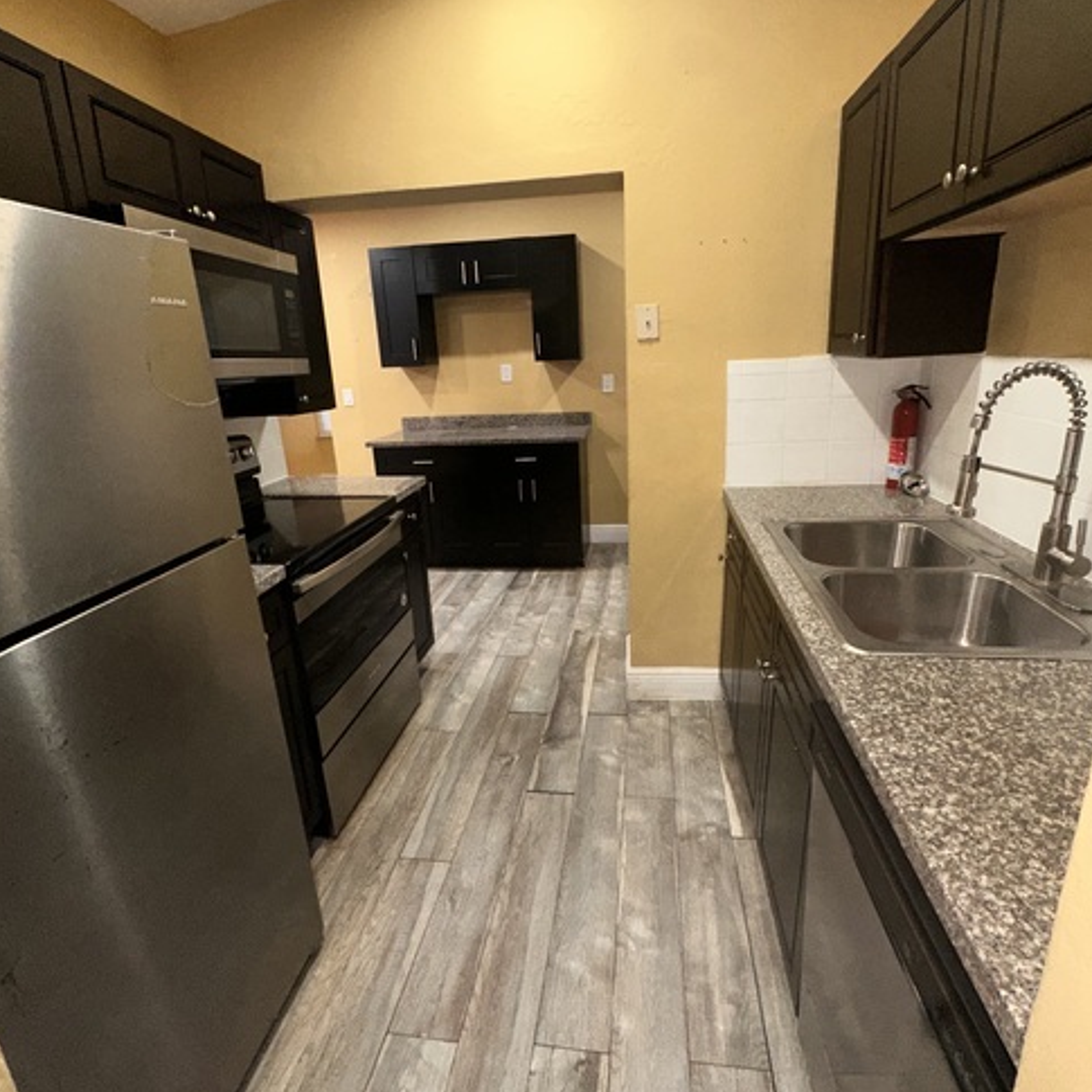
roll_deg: +2.0
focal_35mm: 17
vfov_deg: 83.9
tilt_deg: -15.6
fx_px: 607
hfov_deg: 84.0
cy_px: 517
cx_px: 556
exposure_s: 1/60
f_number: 2.2
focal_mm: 2.22
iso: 160
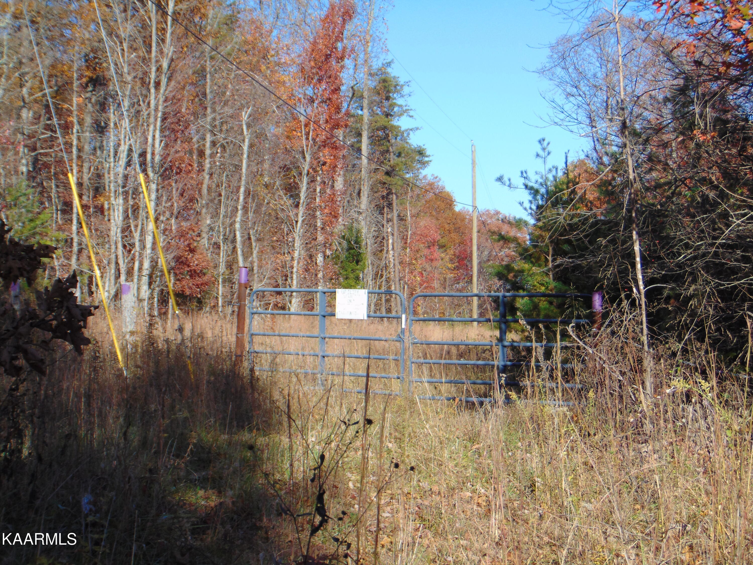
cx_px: 376
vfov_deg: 20.7
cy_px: 282
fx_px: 1544
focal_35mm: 71
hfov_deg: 27.4
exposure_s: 1/500
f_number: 3.7
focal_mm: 12.8
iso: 80
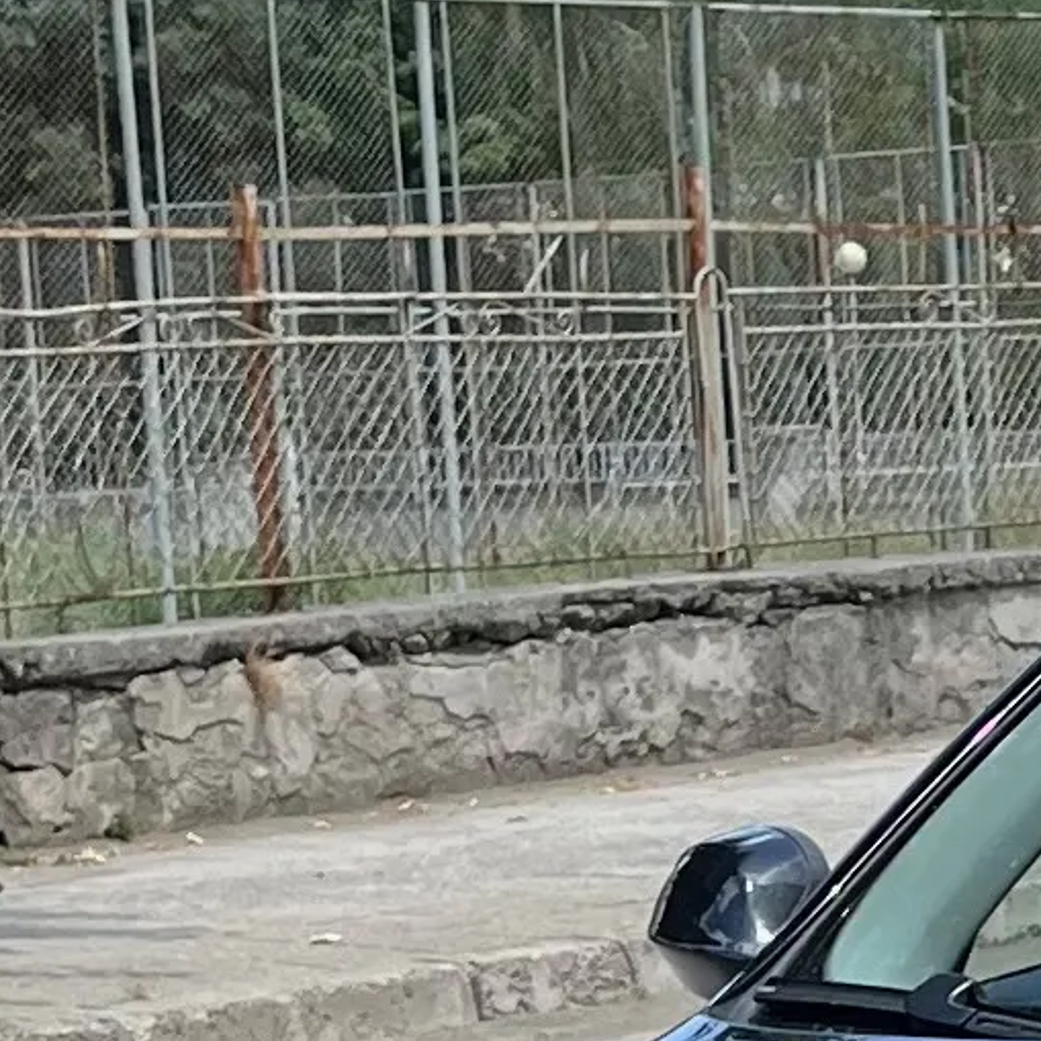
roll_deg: +1.4
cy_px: 1526
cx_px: 1560
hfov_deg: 9.3
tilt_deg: -10.1
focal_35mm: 182
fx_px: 6192
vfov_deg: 9.4
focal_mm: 5.1
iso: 50
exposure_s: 1/2062
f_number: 1.6
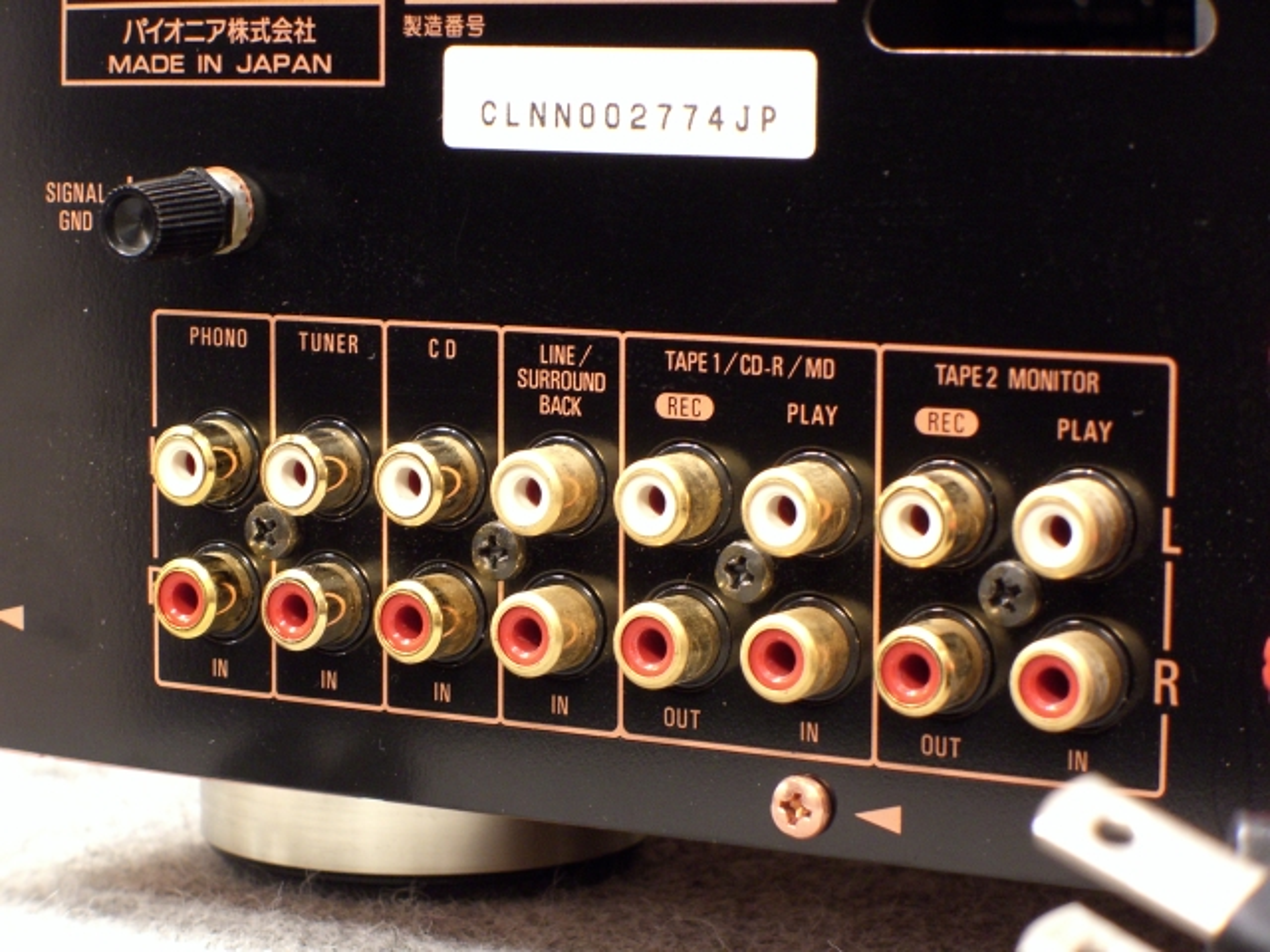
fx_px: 4182
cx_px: 635
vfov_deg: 13.0
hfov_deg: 17.3
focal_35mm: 114
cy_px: 476
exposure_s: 1/2
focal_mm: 23.7
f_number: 5.1
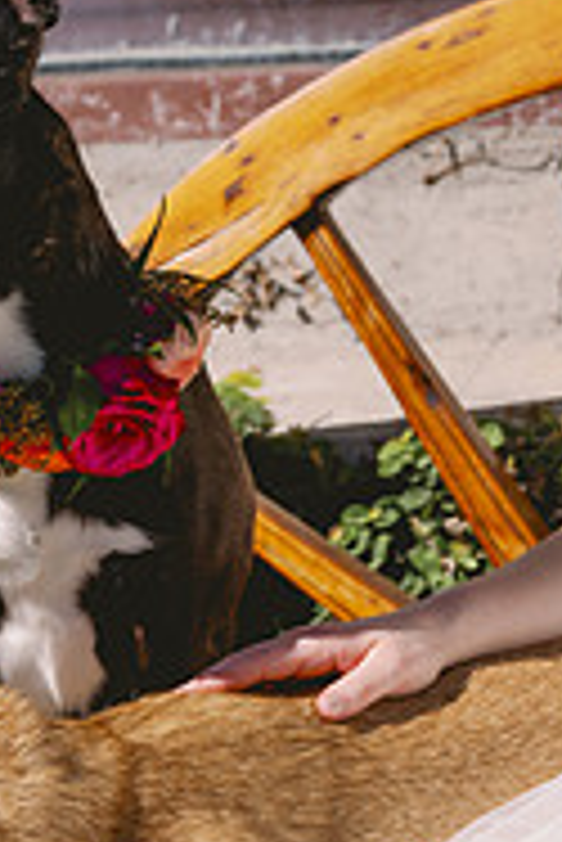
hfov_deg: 10.8
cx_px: -72
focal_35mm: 125
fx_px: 2921
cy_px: 549
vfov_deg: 16.3
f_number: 5
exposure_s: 1/2500
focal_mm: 52
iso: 100
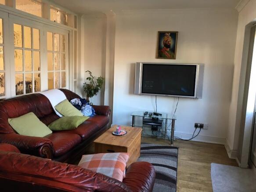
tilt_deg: -9.0
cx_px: 128
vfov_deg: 48.2
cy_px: 96
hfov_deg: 61.7
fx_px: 214
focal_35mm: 29
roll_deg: -2.8
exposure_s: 1/33
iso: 100
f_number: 2.2
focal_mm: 4.15
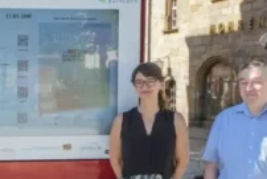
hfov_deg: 19.4
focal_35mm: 100
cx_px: -42
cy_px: 152
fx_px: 742
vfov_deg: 13.6
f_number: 5.6
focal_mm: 29
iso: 250
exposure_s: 1/250
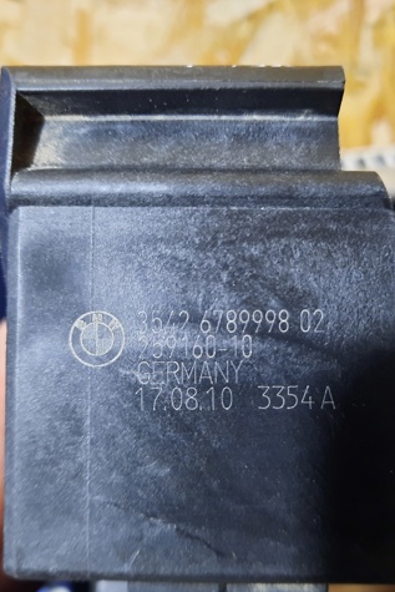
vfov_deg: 54.4
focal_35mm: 35
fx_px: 576
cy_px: 298
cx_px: 229
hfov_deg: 37.8
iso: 500
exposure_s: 1/25
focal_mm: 4.6
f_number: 2
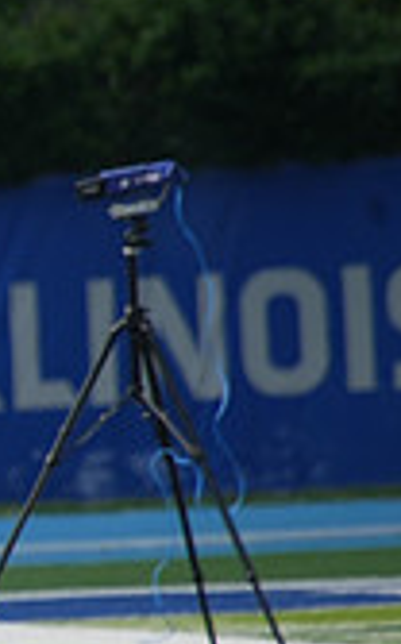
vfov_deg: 1.5
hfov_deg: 0.9
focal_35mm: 1420
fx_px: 24894
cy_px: 442
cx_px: -663
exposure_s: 1/2500
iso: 400
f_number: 5.6
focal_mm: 400
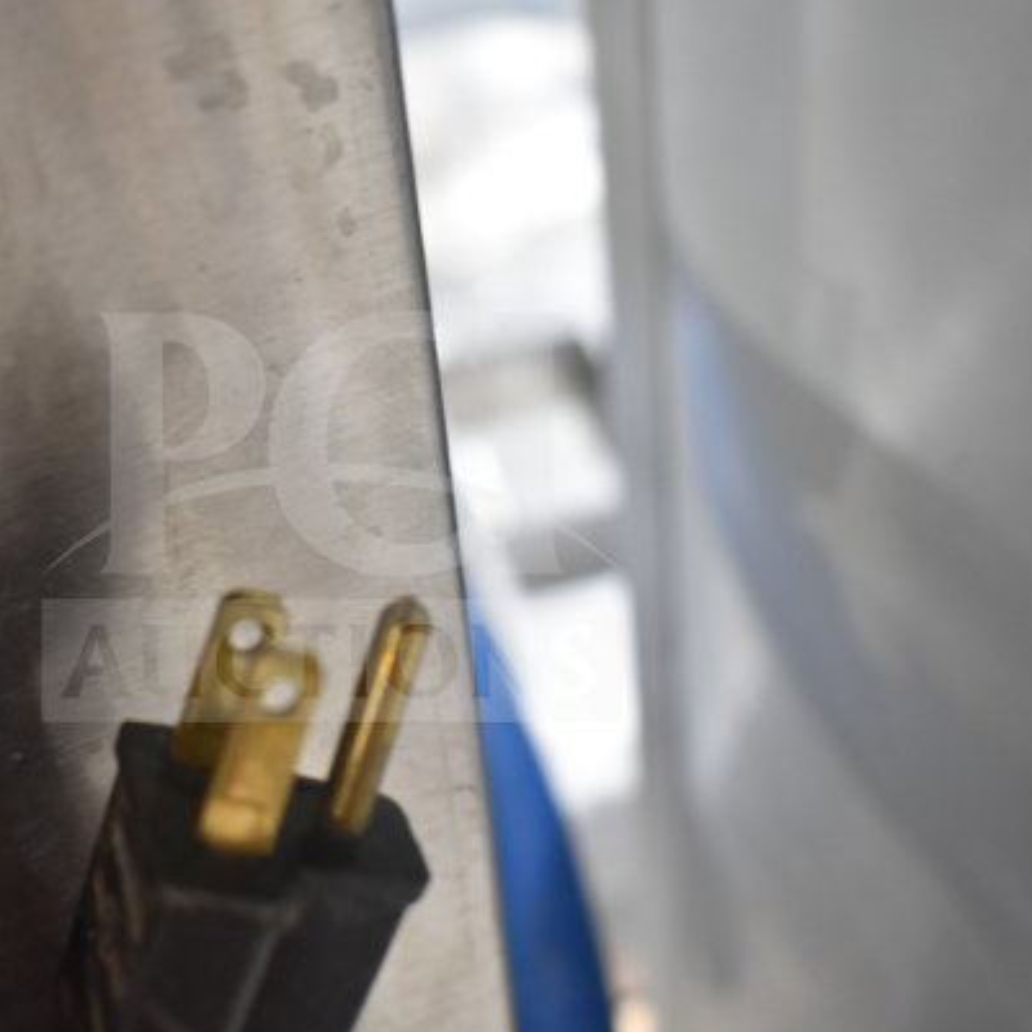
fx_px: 1641
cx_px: 330
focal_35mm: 49
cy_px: 517
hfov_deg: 34.5
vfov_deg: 34.9
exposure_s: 1/40
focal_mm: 25
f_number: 4
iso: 1250
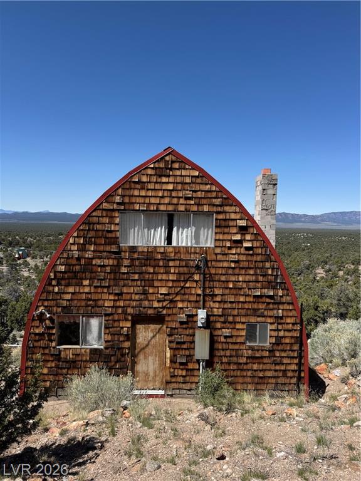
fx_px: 334
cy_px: 240
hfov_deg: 56.8
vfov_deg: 71.6
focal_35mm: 24
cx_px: 180
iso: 80
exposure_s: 1/4950
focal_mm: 6.76
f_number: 1.78
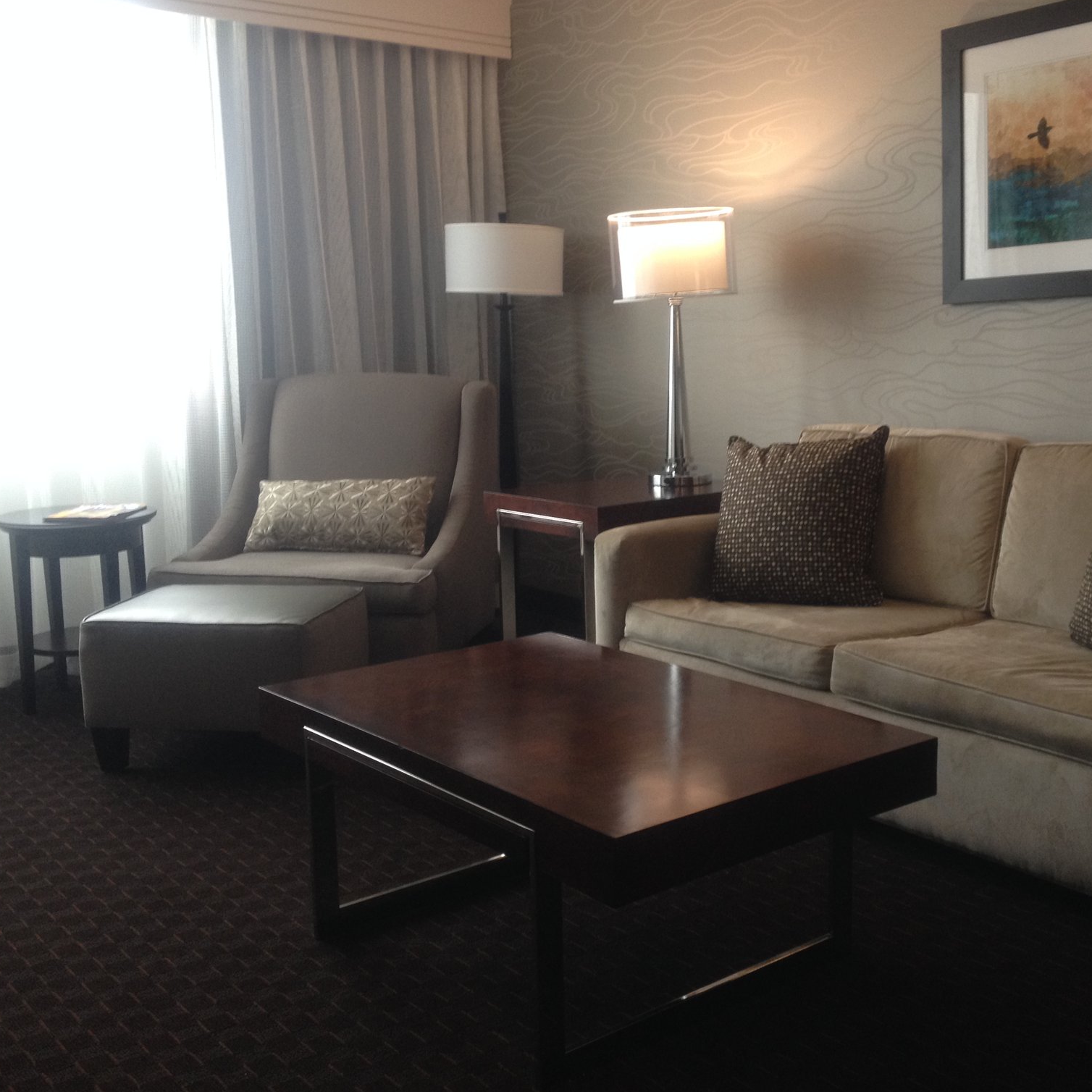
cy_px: 552
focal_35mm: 42
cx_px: 662
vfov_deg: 40.0
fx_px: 1499
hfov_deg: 39.8
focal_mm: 4.28
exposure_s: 1/20
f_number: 2.4
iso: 100
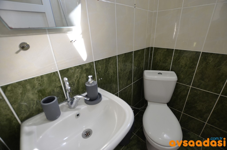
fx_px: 94
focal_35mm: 15
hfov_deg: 100.5
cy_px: 75
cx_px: 114
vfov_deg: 77.1
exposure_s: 1/60
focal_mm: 10
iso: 560
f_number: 4
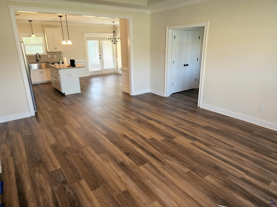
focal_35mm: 23
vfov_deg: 58.9
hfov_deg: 73.9
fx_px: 184
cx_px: 138
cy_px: 104
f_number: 1.8
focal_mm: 6.4
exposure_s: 1/120
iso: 640
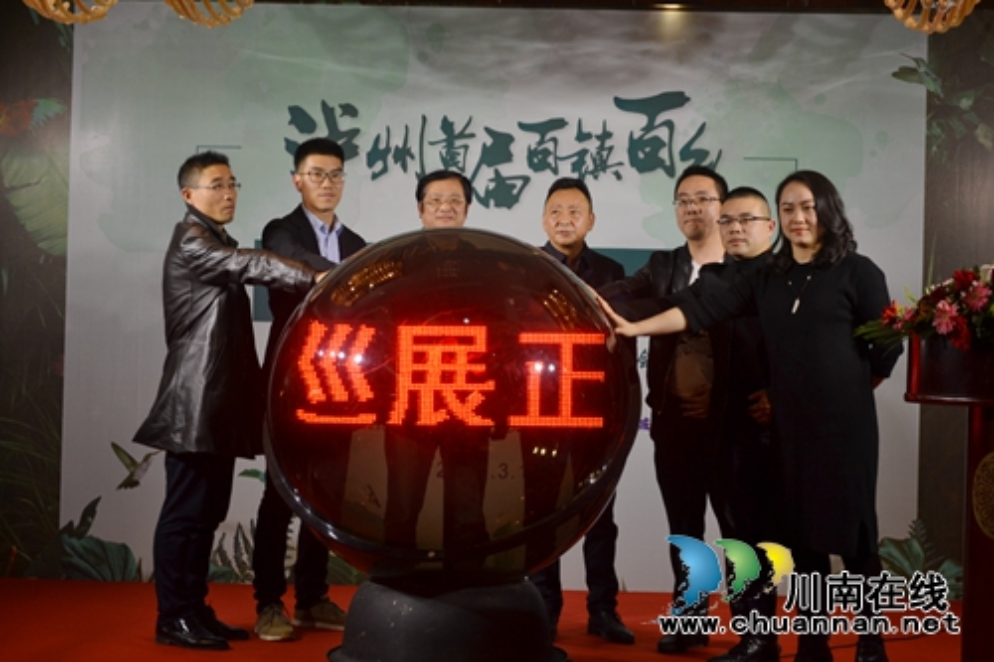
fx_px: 1822
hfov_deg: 30.5
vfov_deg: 20.6
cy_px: 331
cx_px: 497
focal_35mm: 66
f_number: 5.3
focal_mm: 44
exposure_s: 1/50
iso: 400
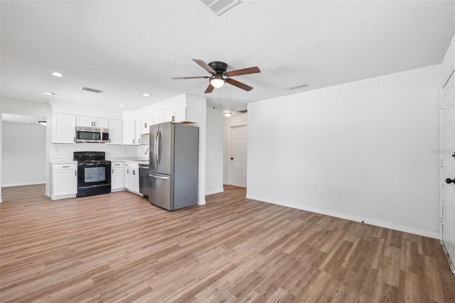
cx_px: 228
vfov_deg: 81.2
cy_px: 152
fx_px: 177
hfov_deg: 104.3
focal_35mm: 14
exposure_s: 1/25
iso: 400
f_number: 8
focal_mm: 14
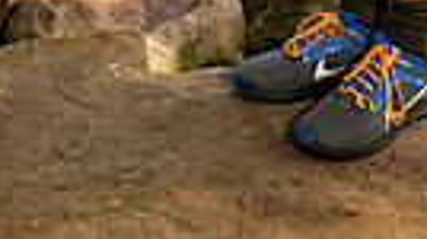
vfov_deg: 6.5
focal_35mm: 169
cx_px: 389
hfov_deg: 12.6
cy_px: -468
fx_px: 1911
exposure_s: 1/200
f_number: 7.1
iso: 200
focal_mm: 48
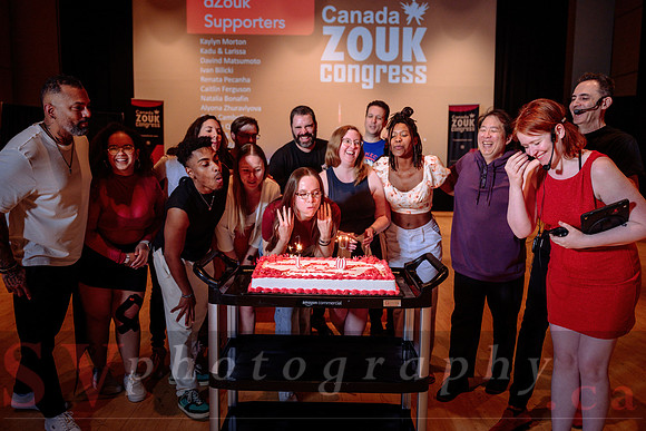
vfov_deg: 43.7
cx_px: 323
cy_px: 216
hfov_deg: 62.0
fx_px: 537
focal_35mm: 30
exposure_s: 1/160
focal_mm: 28
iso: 1600
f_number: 3.2
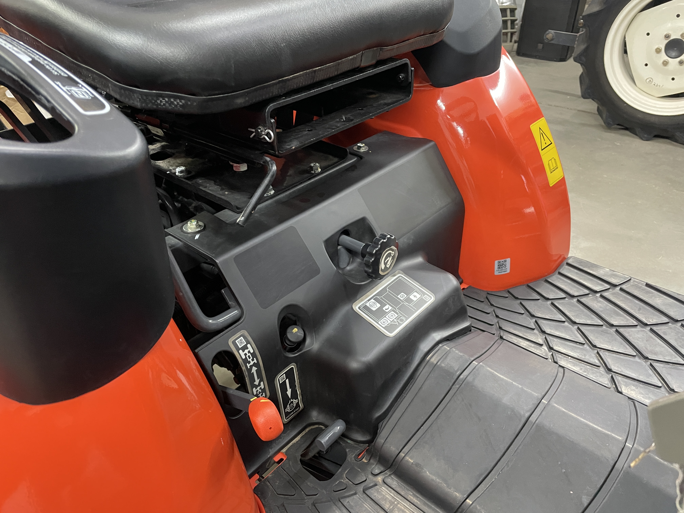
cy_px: 256
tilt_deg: -33.9
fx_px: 514
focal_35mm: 26
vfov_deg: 53.1
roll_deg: +1.2
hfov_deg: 67.3
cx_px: 342
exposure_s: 1/50
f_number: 1.6
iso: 500
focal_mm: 4.2
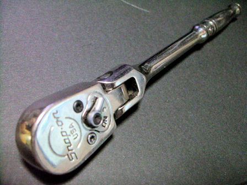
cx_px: 124
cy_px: 92
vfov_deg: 37.7
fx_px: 271
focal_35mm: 38
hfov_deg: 49.0
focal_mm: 6.2
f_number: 2.7
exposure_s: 1/50
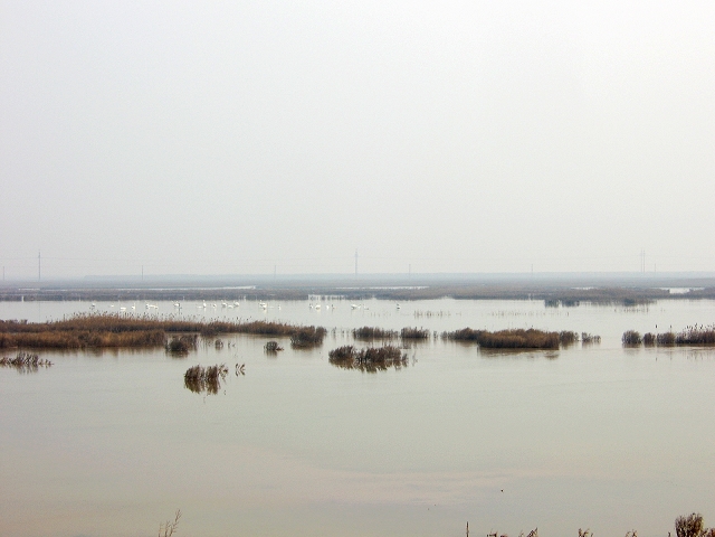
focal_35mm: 70
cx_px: 358
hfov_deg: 27.8
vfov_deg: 21.0
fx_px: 1446
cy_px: 268
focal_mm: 18.38
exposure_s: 1/192
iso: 50
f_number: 5.6
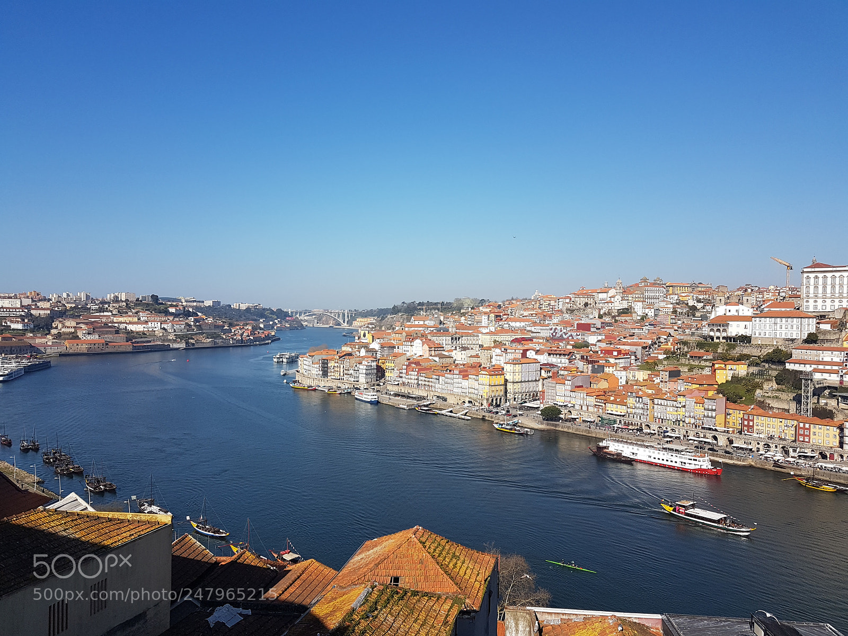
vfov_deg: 53.1
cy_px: 318
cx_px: 424
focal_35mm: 26
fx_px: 637
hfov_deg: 67.3
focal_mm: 4.2
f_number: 1.7
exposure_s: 1/2600
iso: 40
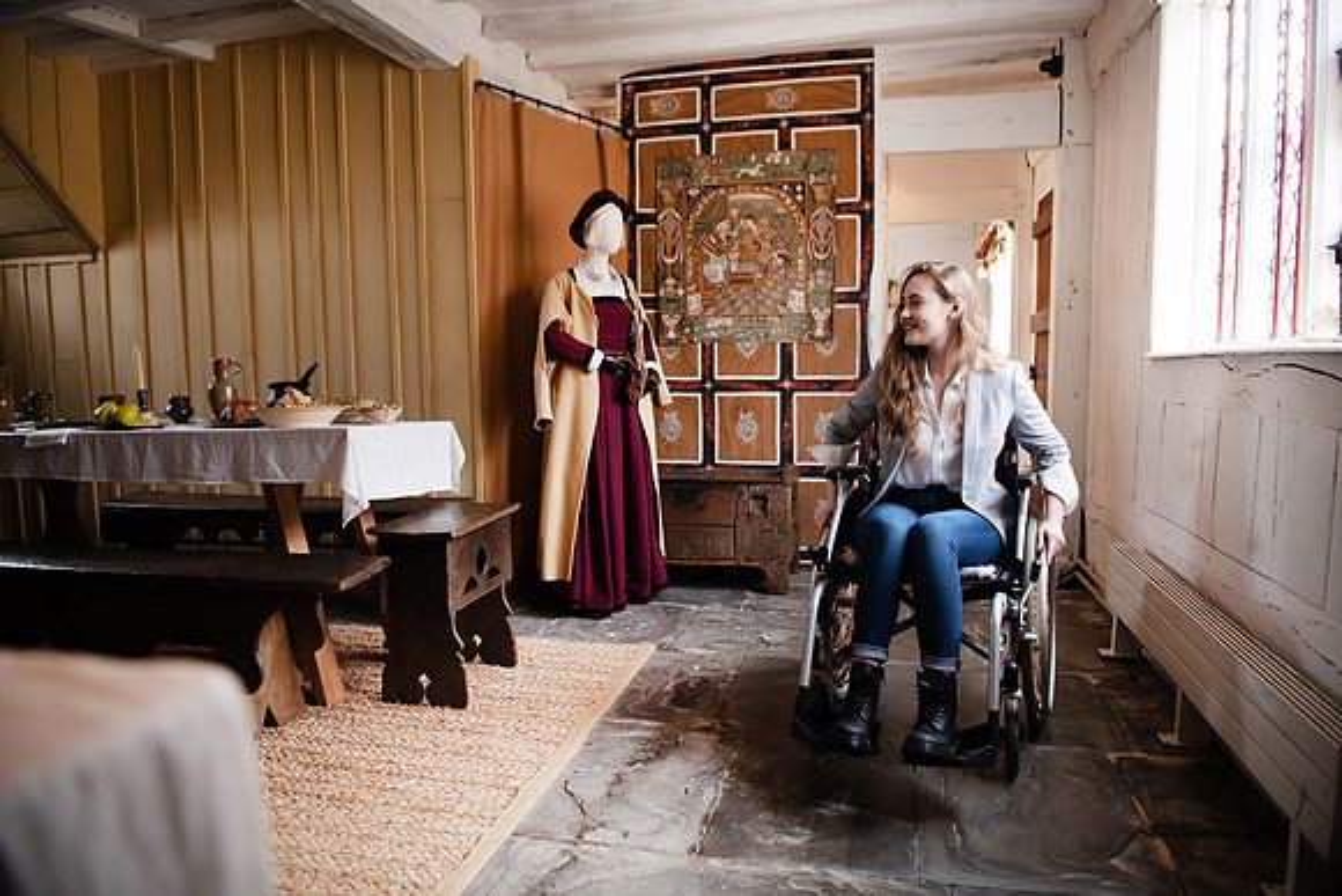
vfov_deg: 53.2
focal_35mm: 24
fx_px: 895
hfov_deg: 73.7
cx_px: 671
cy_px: 448
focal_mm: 24
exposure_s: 1/100
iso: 640
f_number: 2.8
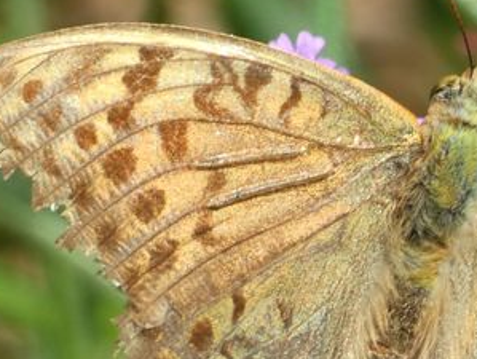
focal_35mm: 758
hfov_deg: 2.6
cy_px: 212
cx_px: 428
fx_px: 10458
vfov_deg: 2.0
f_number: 5.5
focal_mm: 47.6
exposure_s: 1/80
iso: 80
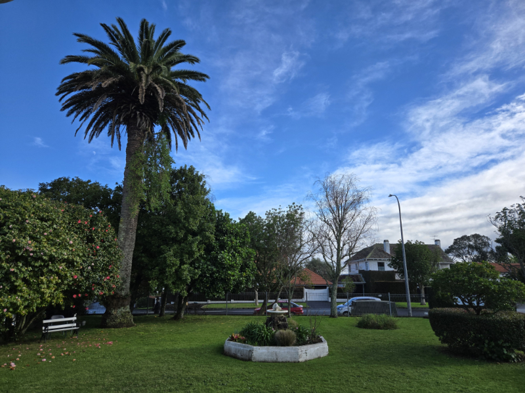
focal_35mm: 23
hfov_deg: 73.9
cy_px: 196
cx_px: 262
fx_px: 349
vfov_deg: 58.9
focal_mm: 5.4
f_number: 1.8
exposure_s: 1/2921
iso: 80
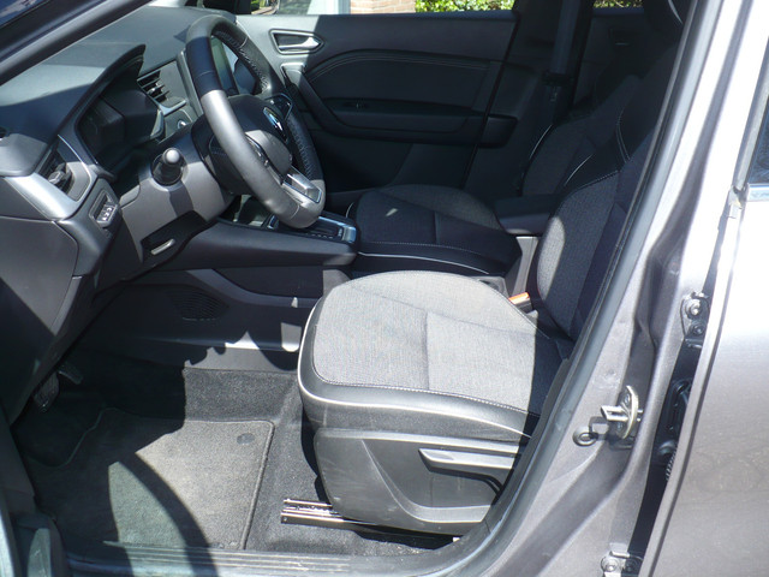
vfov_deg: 38.7
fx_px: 822
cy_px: 288
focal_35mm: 37
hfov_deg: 50.1
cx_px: 384
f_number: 2.8
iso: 100
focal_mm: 6.1
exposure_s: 1/320
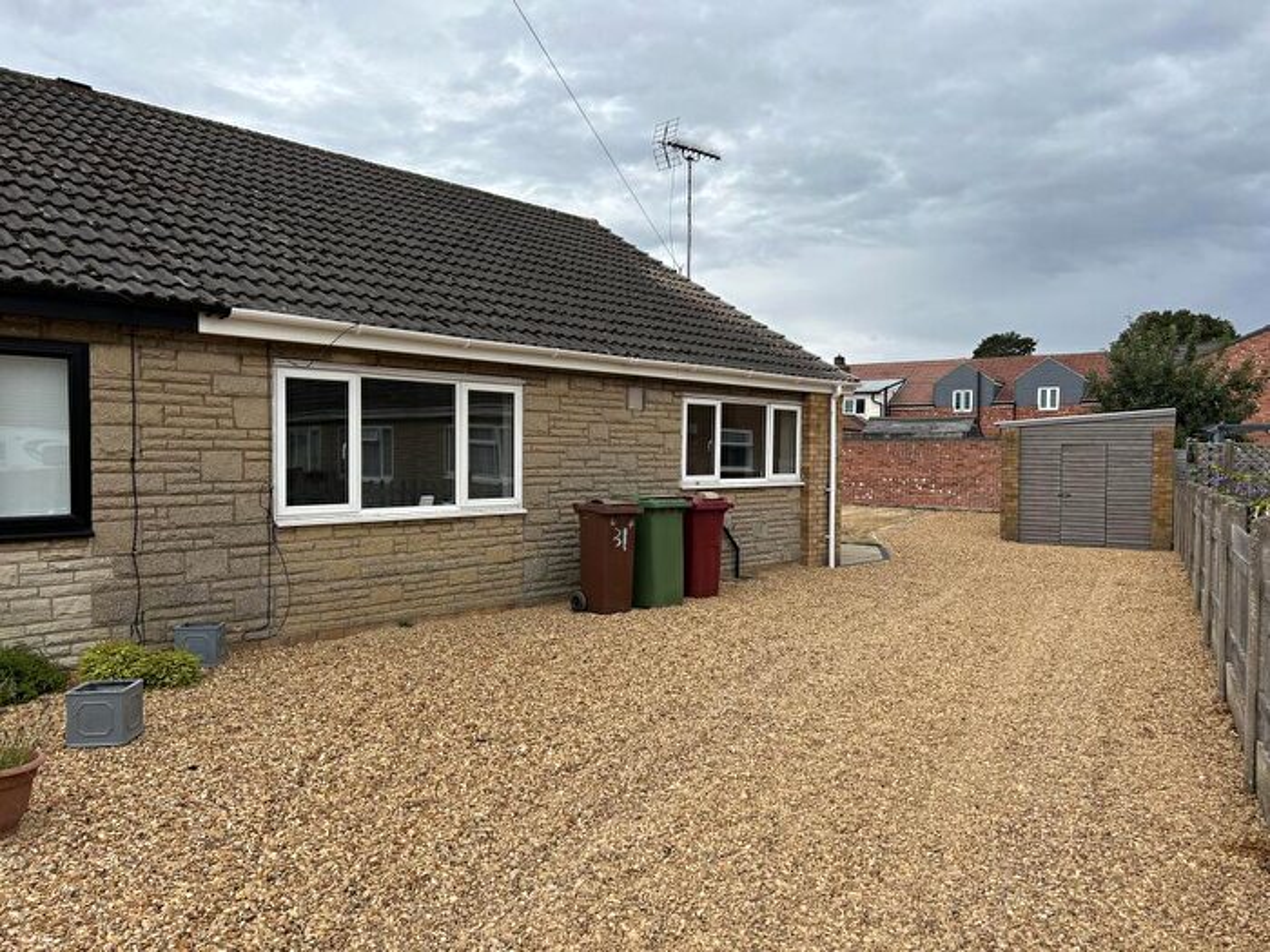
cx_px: 635
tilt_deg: -2.1
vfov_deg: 53.1
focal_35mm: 26
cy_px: 476
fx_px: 954
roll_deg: +0.1
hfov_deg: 67.3
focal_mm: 5.7
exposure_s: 1/3165
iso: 50
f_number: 1.5
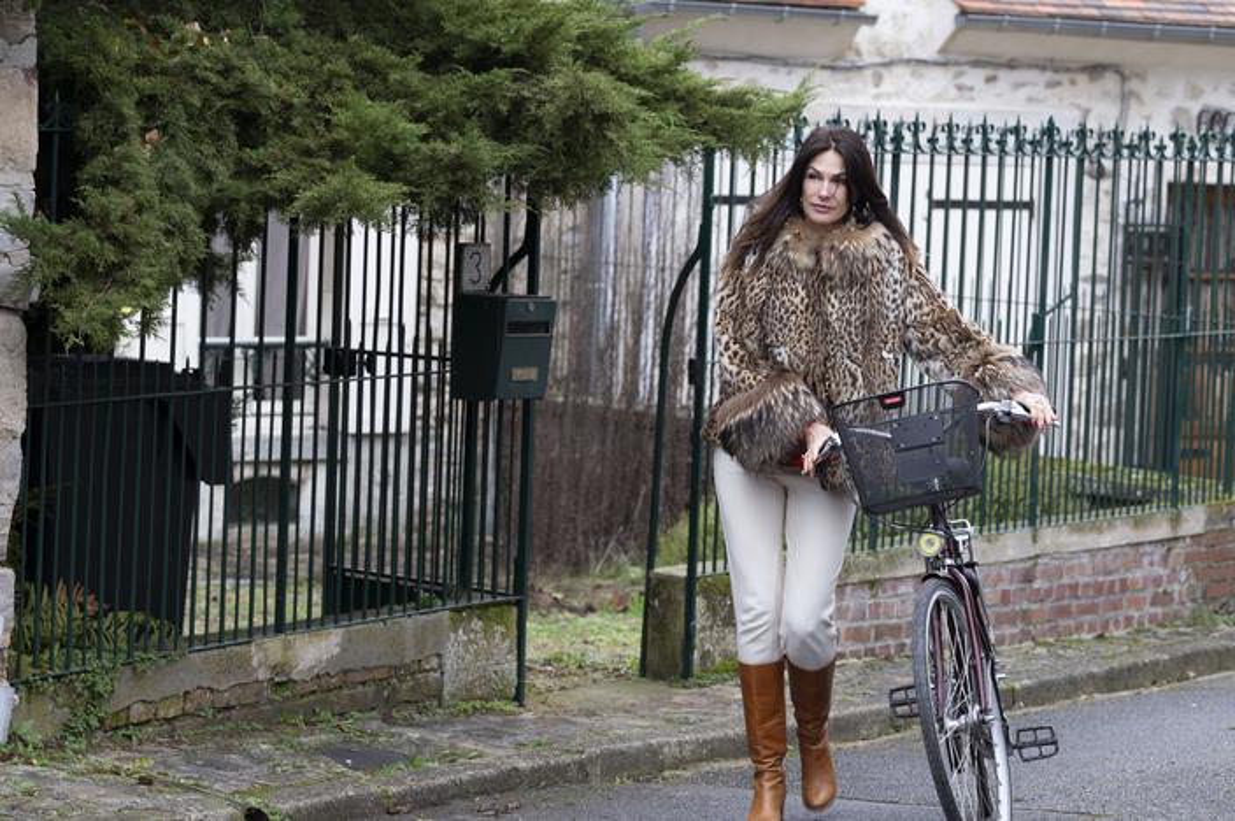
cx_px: 618
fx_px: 3324
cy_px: 410
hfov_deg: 21.0
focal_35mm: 97
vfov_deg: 14.1
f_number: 5.6
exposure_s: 1/160
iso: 800
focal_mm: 97
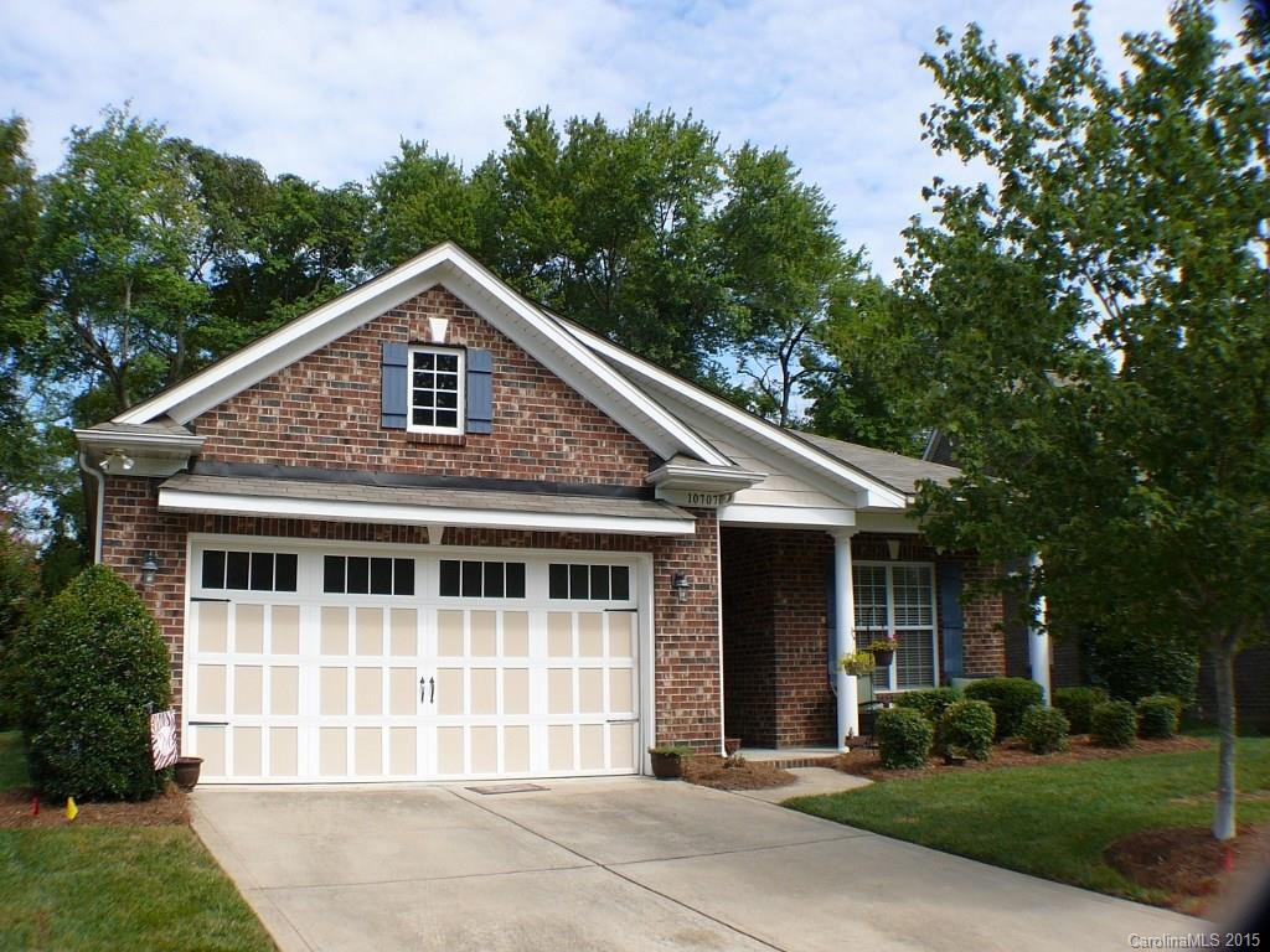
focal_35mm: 45
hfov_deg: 42.1
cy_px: 476
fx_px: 1651
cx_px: 635
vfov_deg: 32.2
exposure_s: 1/800
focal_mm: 6.7
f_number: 3.2
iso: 80
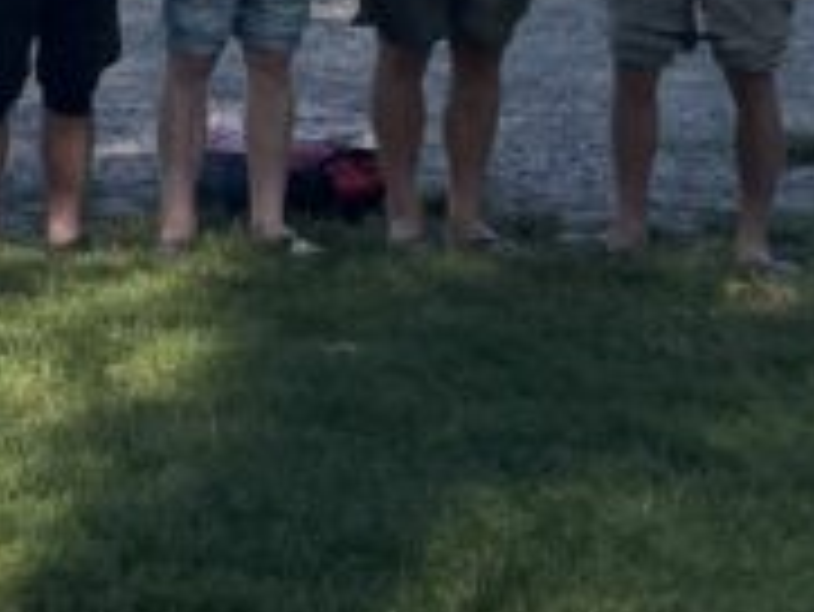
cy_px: -504
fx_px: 3459
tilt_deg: -1.4
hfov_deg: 10.7
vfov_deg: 9.6
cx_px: -1372
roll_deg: +0.7
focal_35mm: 147
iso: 32
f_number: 1.6
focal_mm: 4.2
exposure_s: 1/3125
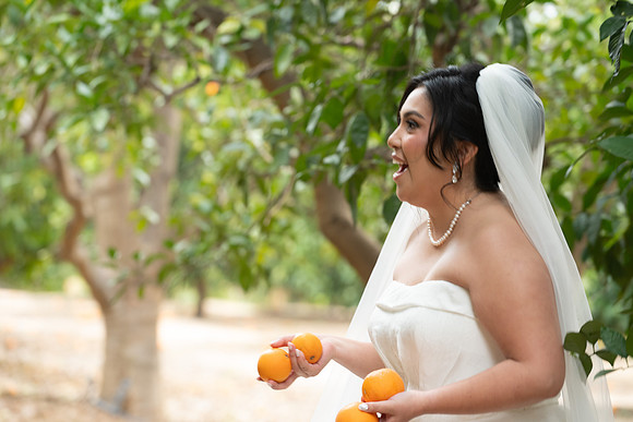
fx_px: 3166
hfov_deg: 11.4
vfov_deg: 7.6
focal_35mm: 180
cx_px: 316
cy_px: 211
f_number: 6.3
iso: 640
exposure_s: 1/25
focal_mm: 180
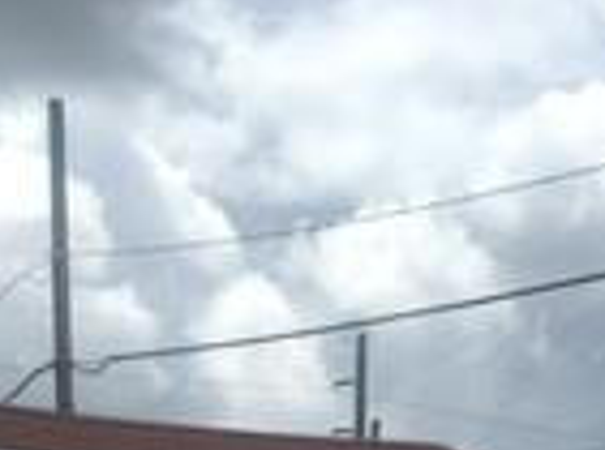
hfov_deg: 15.0
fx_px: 2301
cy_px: 951
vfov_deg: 10.2
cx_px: 360
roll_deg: -3.6
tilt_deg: -1.9
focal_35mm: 132
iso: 25
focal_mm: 4.15
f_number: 2.2
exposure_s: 1/2481
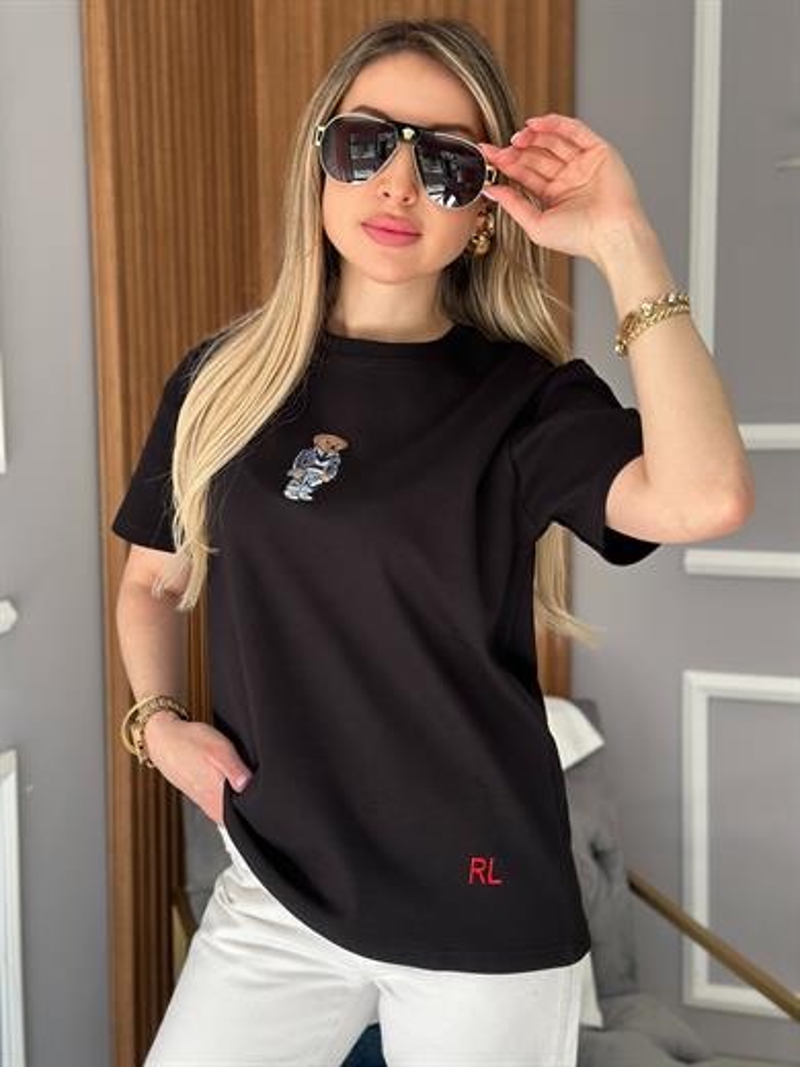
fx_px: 1479
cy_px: 534
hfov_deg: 30.3
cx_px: 400
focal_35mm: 48
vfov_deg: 39.7
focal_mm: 6.86
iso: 64
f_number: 1.78
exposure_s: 1/146
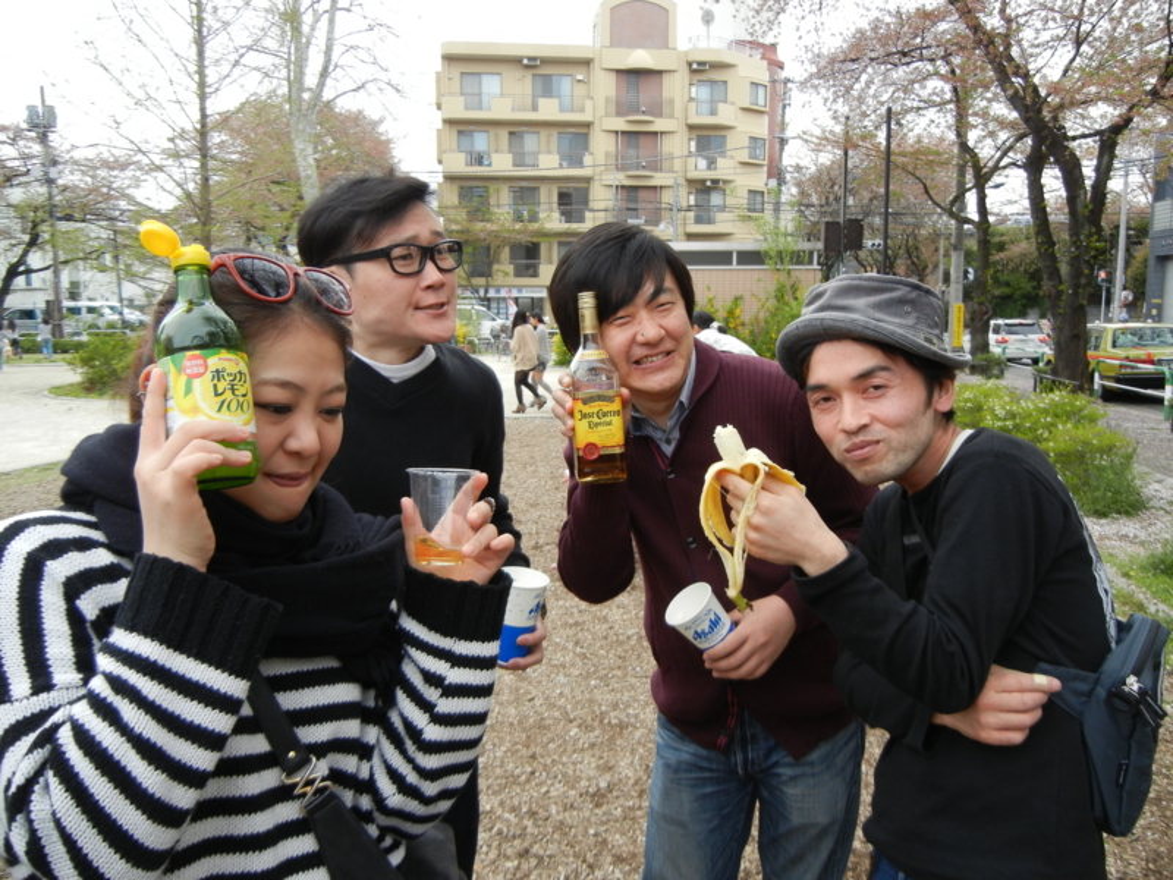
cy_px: 440
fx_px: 1017
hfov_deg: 60.0
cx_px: 586
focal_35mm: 30
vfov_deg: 46.8
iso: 160
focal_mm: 5.4
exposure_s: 1/258
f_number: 3.5
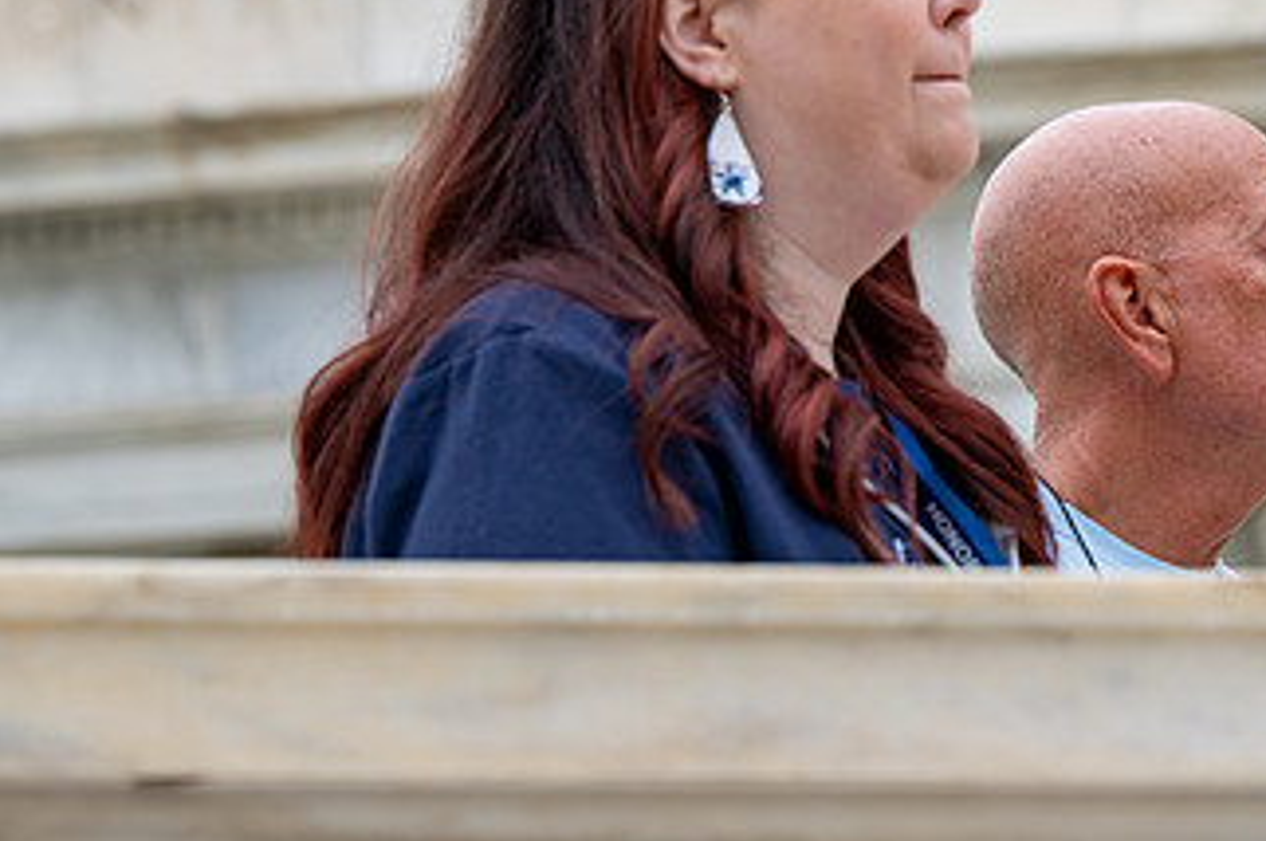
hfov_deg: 8.8
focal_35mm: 234
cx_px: 881
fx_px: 8221
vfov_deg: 5.9
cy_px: 326
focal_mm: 130
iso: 100
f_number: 6.3
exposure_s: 1/100
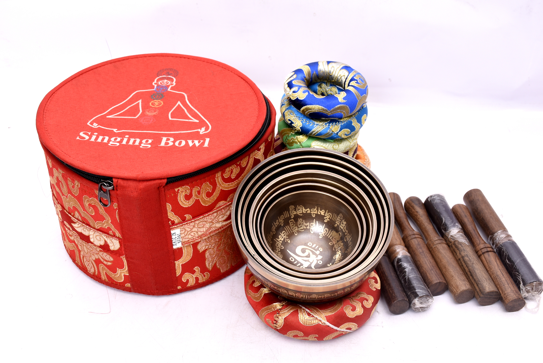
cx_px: 272
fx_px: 770
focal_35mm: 51
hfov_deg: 38.9
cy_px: 182
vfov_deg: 26.5
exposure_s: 1/30
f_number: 9
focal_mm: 34
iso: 100
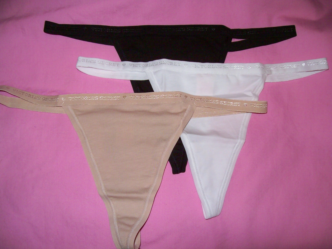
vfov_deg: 39.6
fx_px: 345
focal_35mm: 36
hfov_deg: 51.4
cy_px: 124
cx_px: 166
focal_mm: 6
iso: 80
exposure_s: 1/64
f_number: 2.7
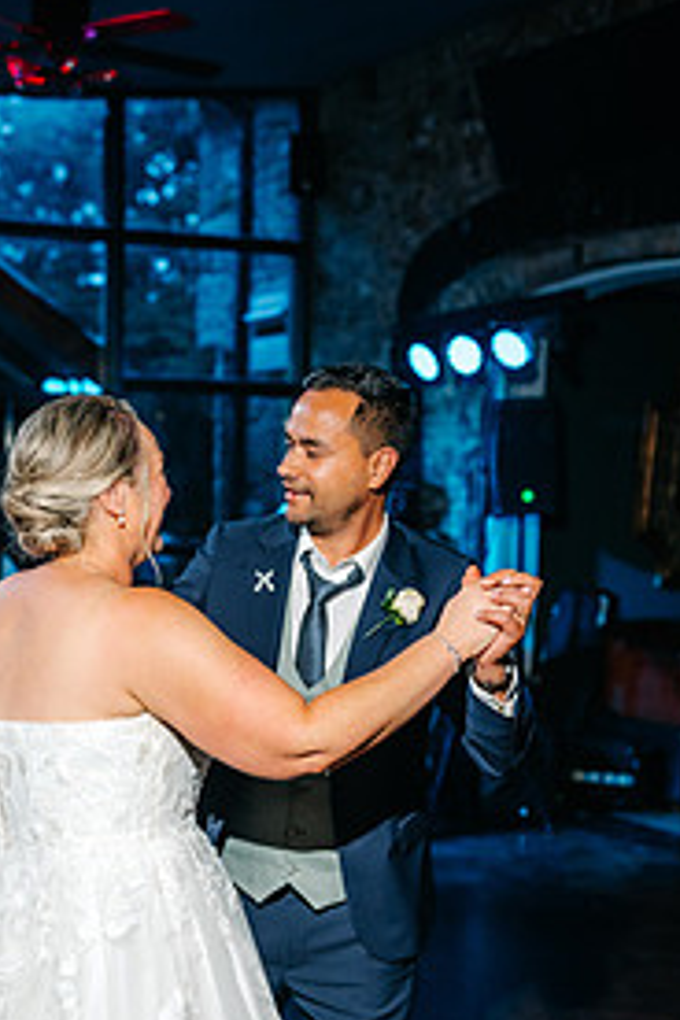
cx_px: 163
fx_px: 1615
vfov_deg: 34.6
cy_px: 721
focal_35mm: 57
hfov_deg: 23.5
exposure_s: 1/200
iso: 320
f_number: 2.2
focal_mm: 35
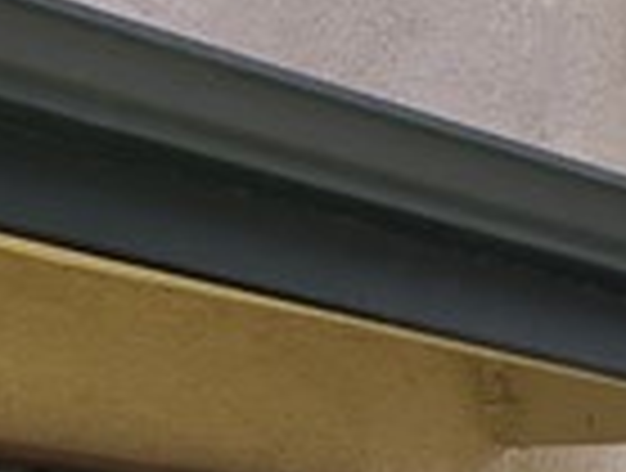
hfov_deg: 9.6
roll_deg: +0.0
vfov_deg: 7.3
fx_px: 3463
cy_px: 1133
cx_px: -621
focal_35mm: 191
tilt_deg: -4.3
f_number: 1.6
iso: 50
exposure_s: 1/522
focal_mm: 5.1
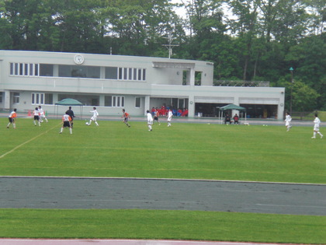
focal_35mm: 114
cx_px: 163
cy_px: 122
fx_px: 1074
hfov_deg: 17.3
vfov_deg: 13.0
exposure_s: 1/200
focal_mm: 18.9
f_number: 5.9
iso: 200
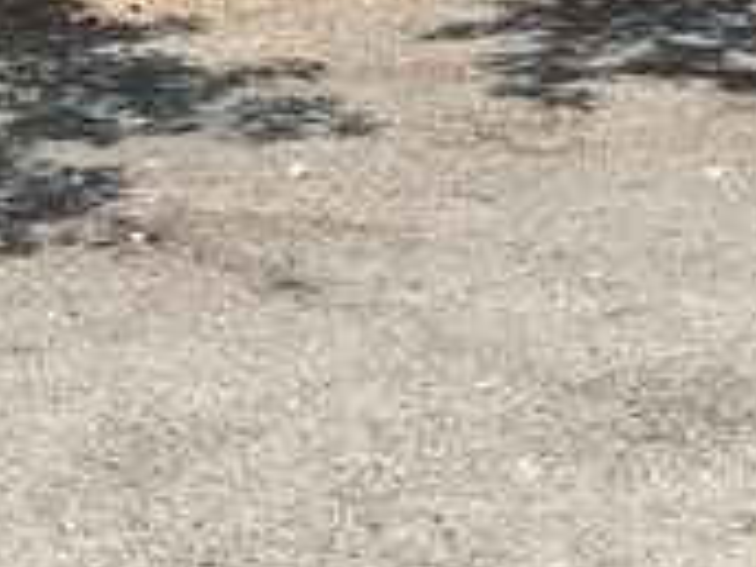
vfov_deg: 10.2
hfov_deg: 13.3
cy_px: -596
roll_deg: +0.2
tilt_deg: +1.3
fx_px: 2905
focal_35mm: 133
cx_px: -622
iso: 20
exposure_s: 1/798
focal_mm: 3.99
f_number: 1.8
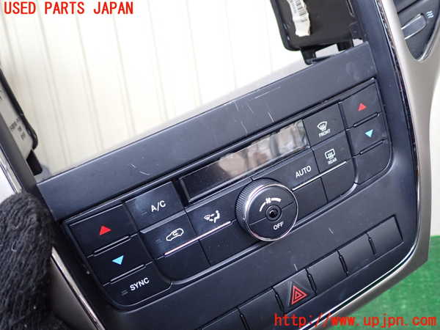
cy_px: 165
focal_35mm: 30
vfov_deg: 46.8
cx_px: 220
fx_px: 381
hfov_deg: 60.0
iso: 400
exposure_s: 1/30
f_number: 2.3
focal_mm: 5.4
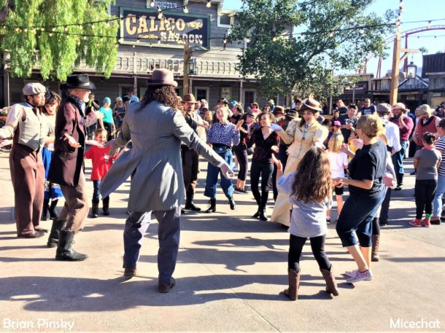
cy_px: 166
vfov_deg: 48.2
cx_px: 222
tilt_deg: -7.9
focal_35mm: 29
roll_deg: -2.7
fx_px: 373
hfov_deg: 61.7
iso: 32
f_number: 2.2
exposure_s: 1/430
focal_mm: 4.15
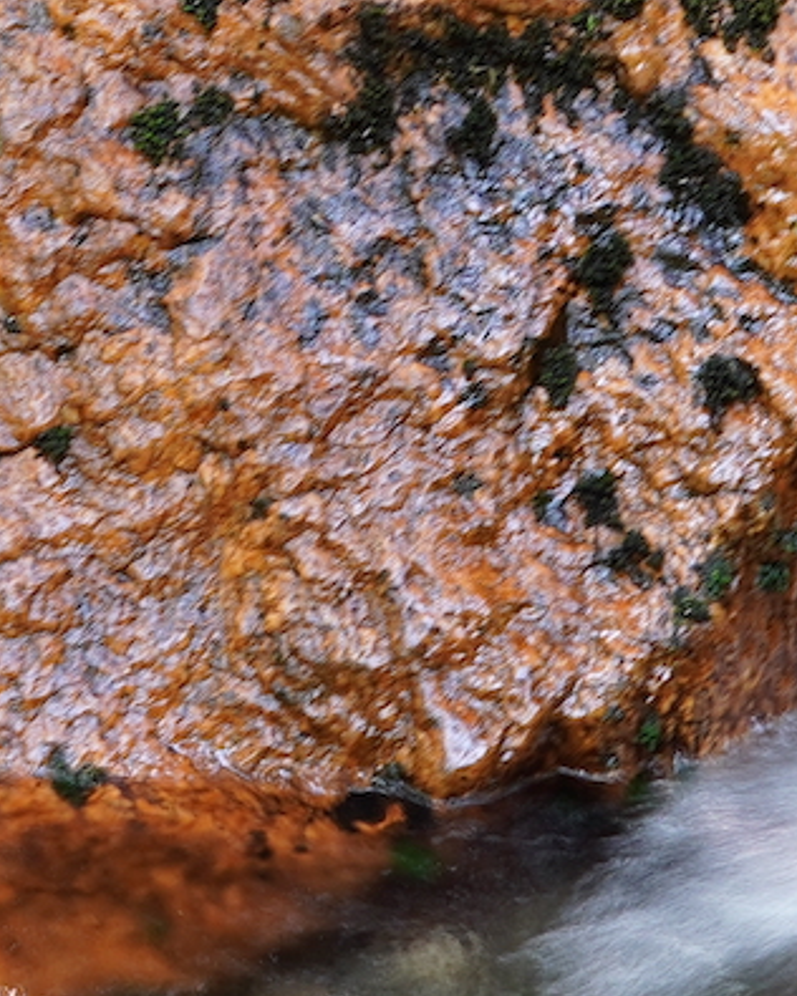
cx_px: 38
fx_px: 6072
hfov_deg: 7.5
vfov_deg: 9.2
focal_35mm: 206
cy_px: -421
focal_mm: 25.7
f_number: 4
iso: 100
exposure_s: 1/2.5
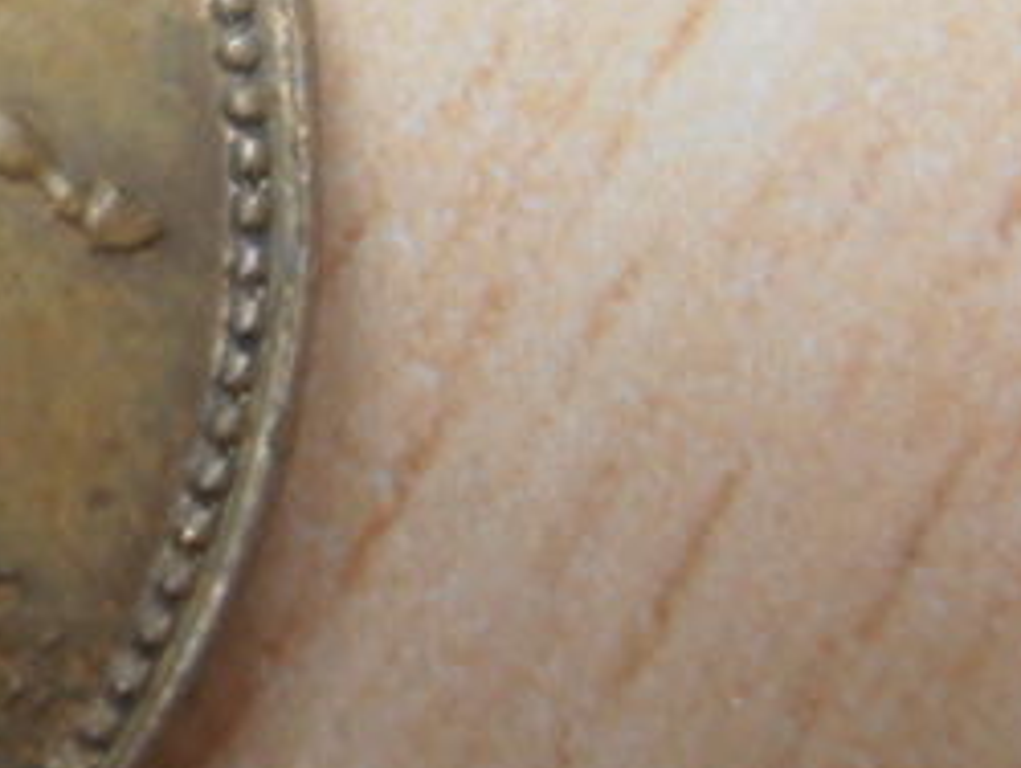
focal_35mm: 133
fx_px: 3927
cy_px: 149
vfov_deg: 11.1
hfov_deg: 13.5
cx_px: -743
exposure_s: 1/3
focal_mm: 6.61
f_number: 3.9
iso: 125
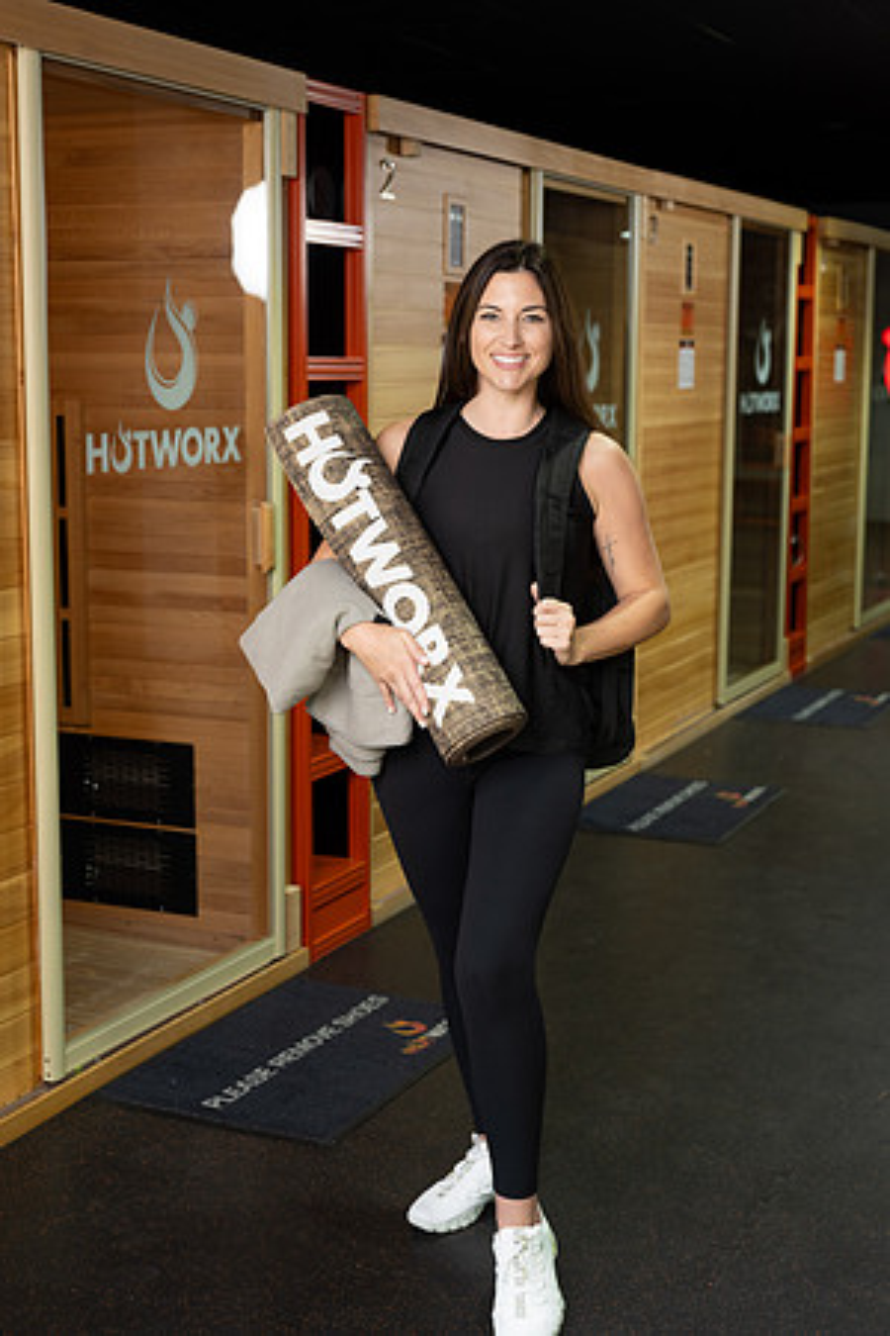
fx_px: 1854
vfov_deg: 39.6
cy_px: 668
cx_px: 445
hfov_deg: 27.0
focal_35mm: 50
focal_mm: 50
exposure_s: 1/160
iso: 400
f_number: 4
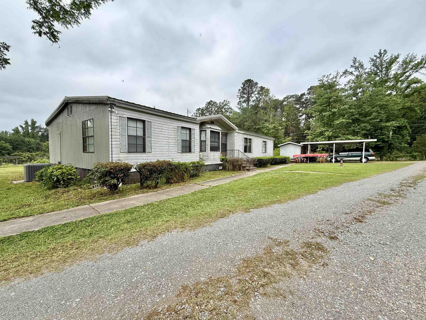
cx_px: 213
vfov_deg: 85.7
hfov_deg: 102.1
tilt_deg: -1.8
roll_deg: -0.1
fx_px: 172
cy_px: 160
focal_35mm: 14
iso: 64
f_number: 2.2
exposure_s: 1/1285
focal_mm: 2.22
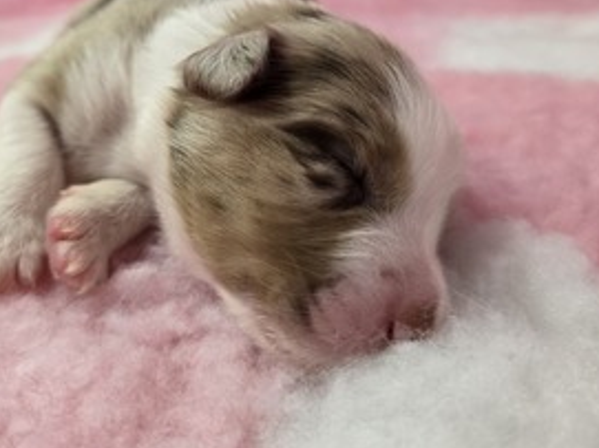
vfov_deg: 40.9
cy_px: 130
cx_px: 261
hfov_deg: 53.8
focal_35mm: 34
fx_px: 588
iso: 200
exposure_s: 1/66
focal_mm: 6.3
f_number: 1.7
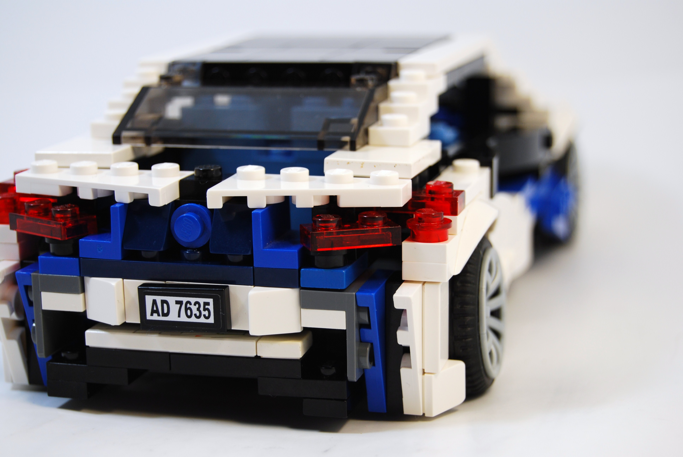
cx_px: 342
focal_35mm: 82
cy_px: 228
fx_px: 1567
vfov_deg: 16.6
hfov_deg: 24.6
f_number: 5.6
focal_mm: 55
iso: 200
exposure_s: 1/100
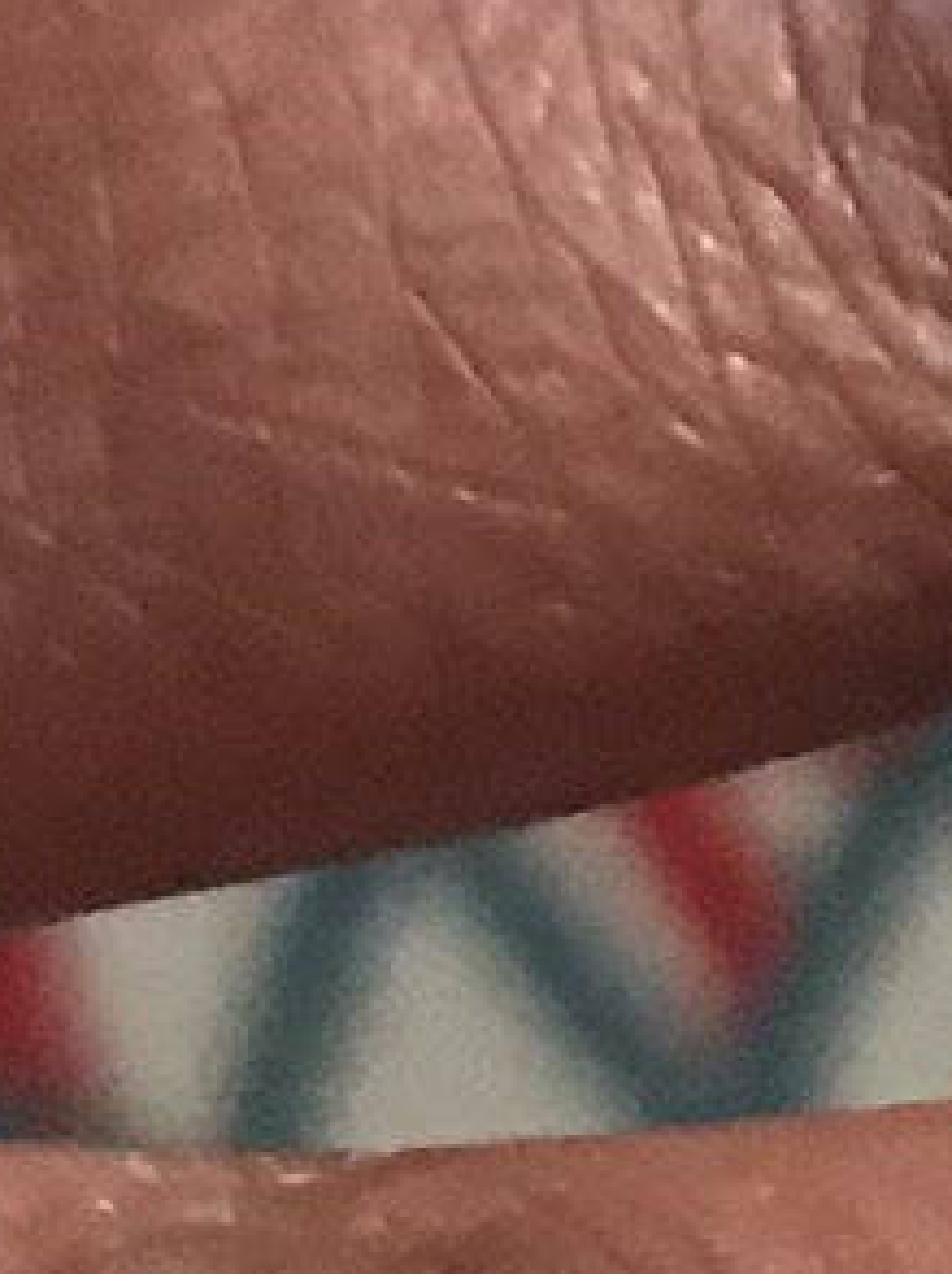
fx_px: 7203
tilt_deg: -65.4
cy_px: 1583
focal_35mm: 196
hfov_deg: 7.3
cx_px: 1817
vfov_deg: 9.9
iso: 100
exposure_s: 1/4
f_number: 1.8
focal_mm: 3.99
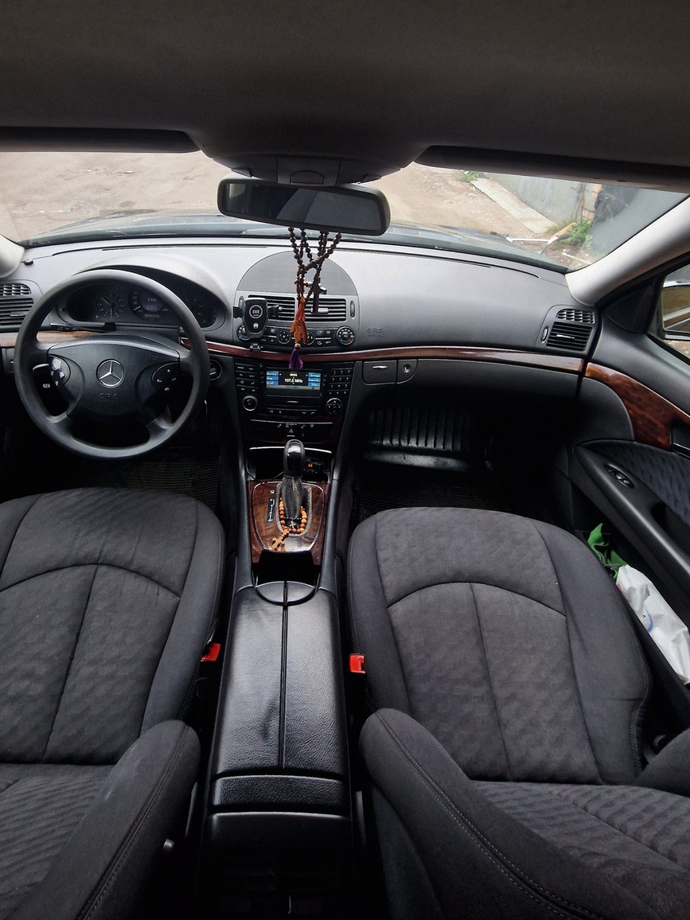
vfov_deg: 85.3
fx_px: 478
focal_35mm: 18
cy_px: 322
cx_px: 297
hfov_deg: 71.2
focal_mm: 2.2
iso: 80
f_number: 2.2
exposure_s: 1/50
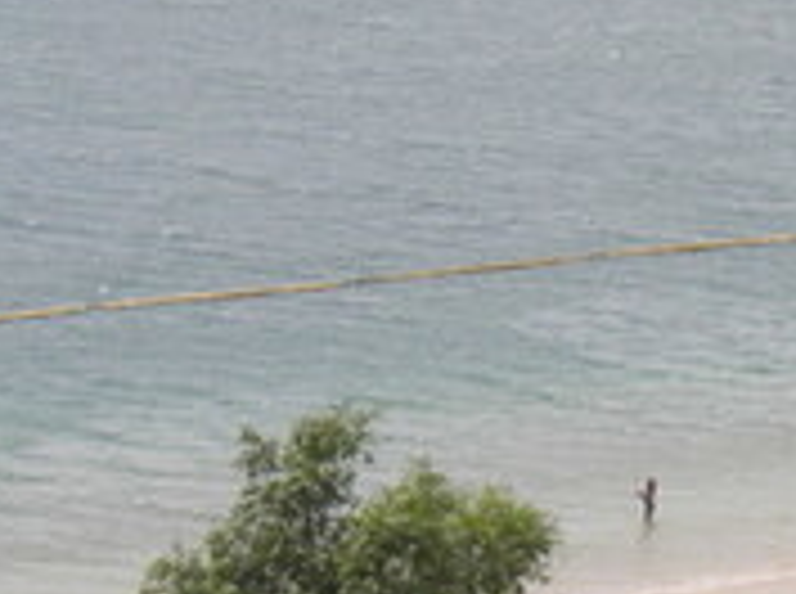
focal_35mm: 290
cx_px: 913
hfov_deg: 6.8
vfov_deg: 5.1
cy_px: -212
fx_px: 6655
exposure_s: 1/320
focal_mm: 14.25
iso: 100
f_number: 8
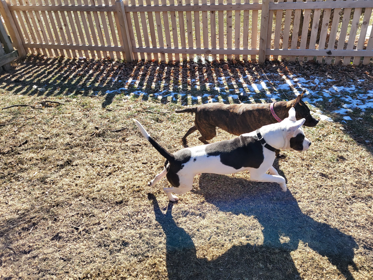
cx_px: 194
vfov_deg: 49.7
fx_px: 302
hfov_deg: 63.4
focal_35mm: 28
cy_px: 137
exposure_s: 1/765
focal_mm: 5.4
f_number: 1.8
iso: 40
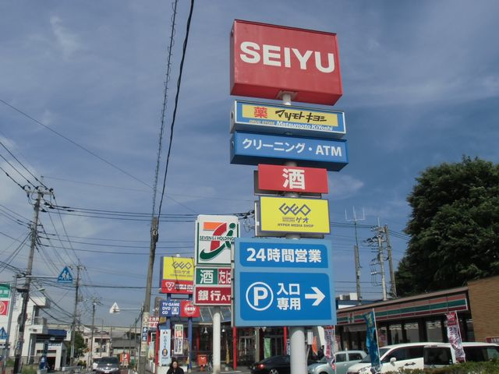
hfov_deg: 55.4
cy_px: 187
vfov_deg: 42.9
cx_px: 250
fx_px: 476
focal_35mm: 33
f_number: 3.7
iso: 64
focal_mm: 5.93
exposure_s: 1/1000
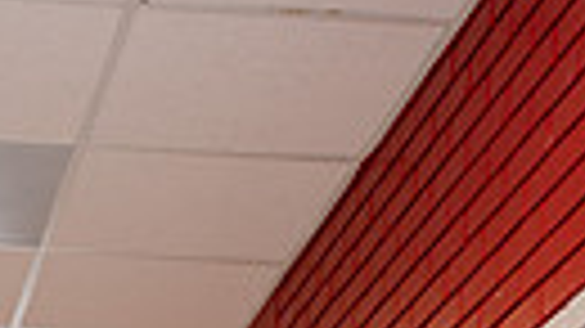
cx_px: -58
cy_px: 984
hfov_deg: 15.9
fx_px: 2031
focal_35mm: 131
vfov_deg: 8.0
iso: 250
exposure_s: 1/200
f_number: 5.6
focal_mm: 36
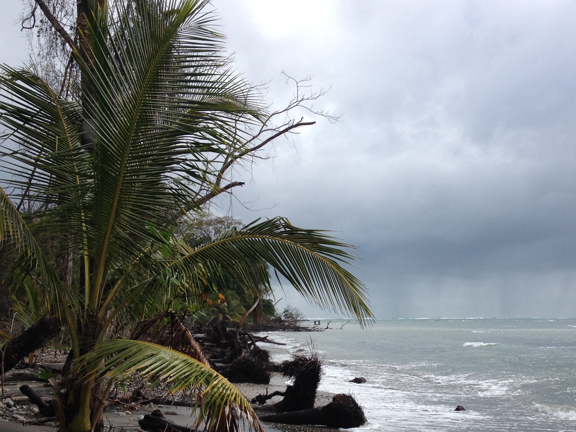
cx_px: 398
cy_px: 318
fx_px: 882
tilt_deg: -3.9
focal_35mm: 53
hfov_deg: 35.7
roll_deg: +0.5
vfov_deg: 27.2
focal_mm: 4.28
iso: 50
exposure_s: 1/1672
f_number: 2.4
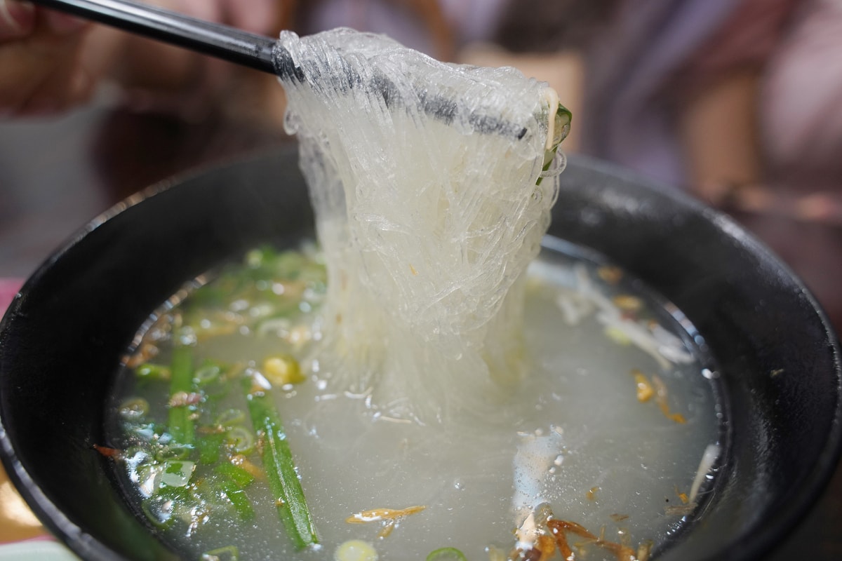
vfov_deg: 46.4
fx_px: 655
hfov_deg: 65.5
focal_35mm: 28
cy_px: 280
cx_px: 421
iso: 1000
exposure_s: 1/60
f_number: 4
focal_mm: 28
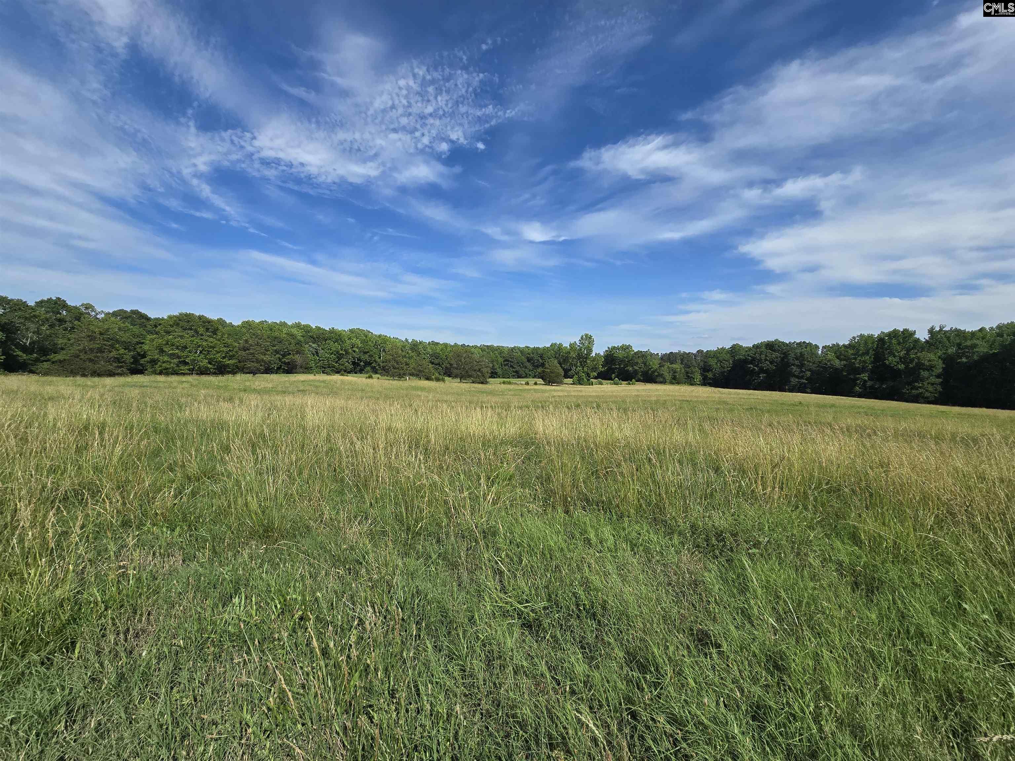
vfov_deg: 89.9
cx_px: 508
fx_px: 381
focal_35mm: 13
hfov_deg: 106.2
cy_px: 380
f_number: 2.2
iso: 50
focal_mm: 2.2
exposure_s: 1/3455
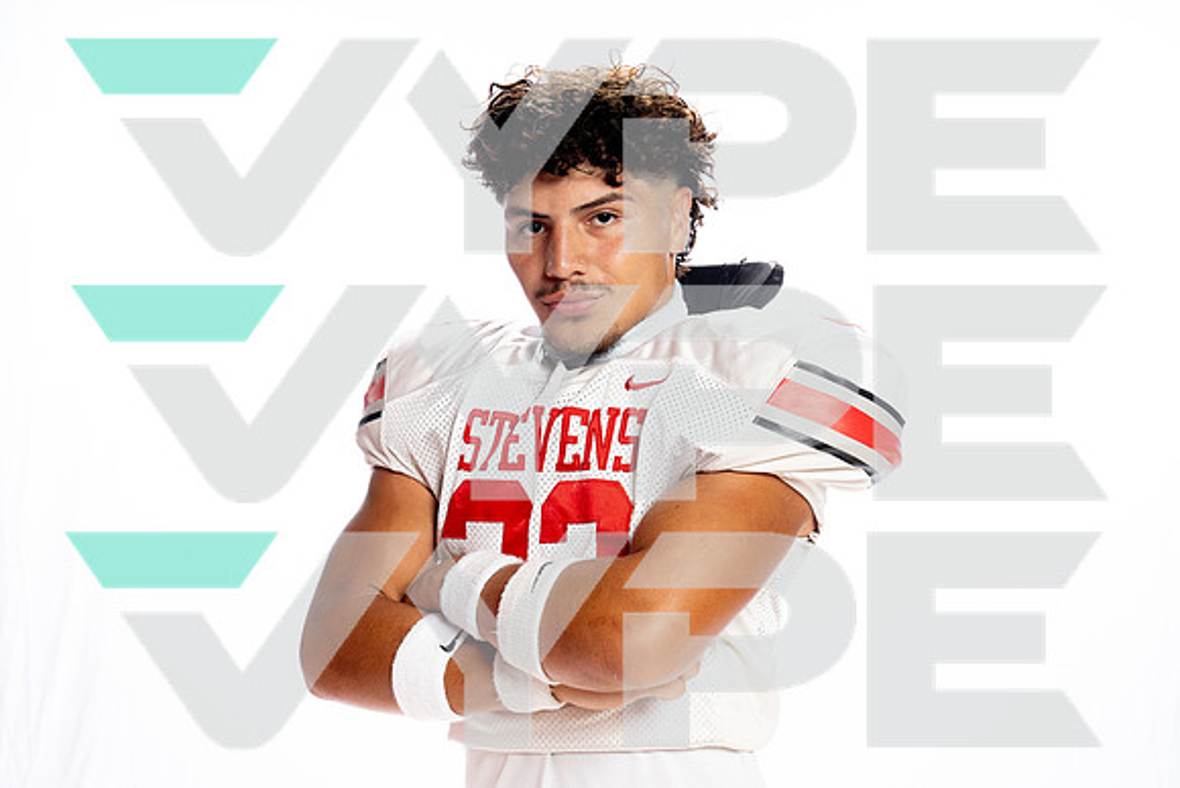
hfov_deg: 35.6
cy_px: 394
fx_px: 1836
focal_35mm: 56
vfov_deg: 24.2
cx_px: 590
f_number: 8
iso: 800
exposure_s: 1/250
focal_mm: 56
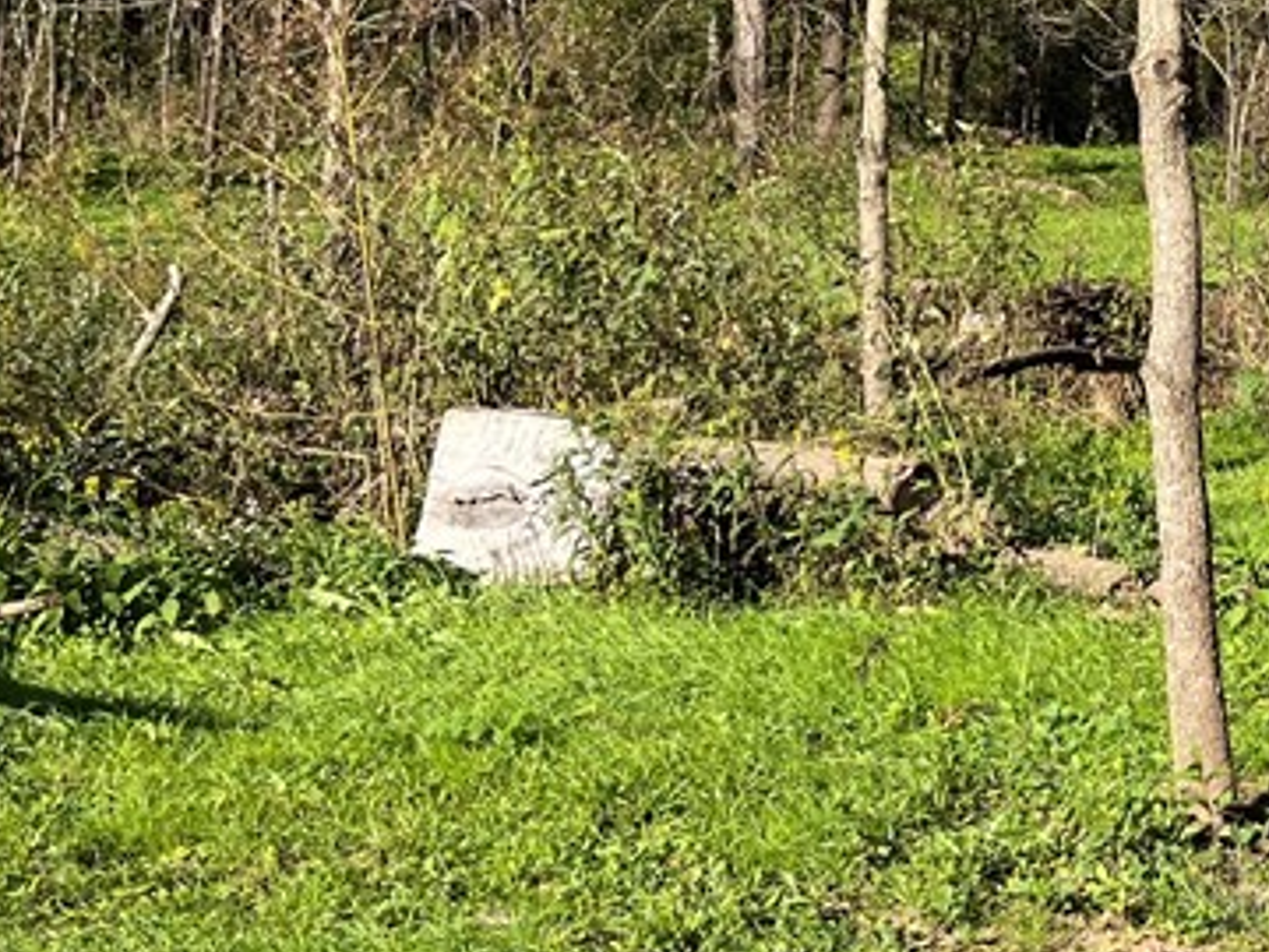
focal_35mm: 74
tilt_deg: -1.5
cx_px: 1470
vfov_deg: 19.6
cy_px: 134
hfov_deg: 24.2
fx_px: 2713
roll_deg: -1.3
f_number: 1.6
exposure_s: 1/1721
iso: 50
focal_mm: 5.1
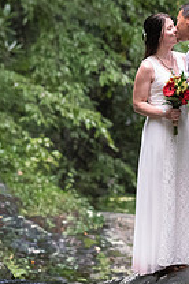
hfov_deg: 3.0
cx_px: 127
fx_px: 3642
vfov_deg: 4.5
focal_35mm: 461
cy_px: 150
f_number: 2.8
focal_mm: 110
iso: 4000
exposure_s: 1/1250
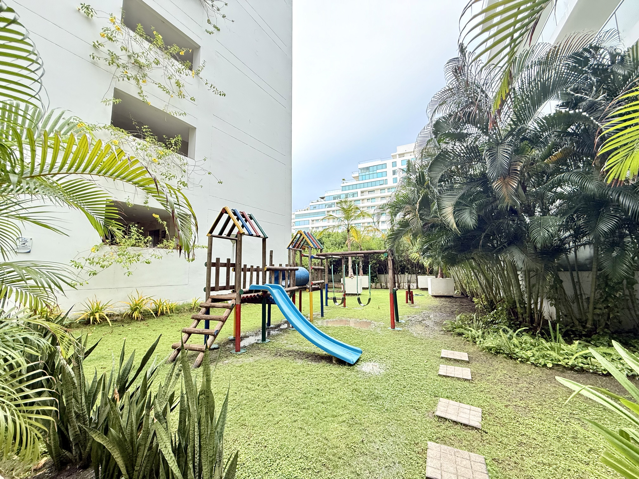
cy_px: 240
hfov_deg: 102.1
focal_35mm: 14
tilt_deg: +8.2
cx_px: 320
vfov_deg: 85.7
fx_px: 258
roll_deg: +0.4
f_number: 2.2
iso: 100
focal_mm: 2.22
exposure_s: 1/99
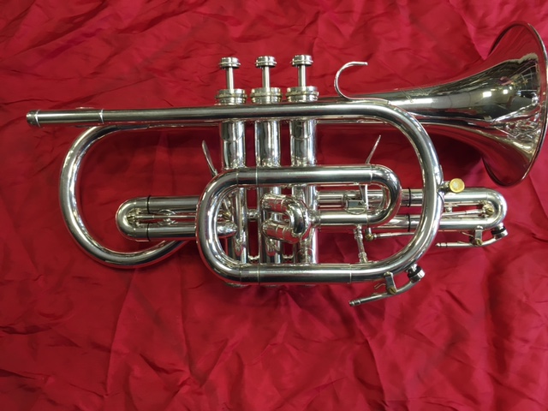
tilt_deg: -73.7
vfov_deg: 48.2
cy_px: 206
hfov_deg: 61.7
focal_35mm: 29
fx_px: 459
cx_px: 274
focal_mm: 4.15
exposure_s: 1/33
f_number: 2.2
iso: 100
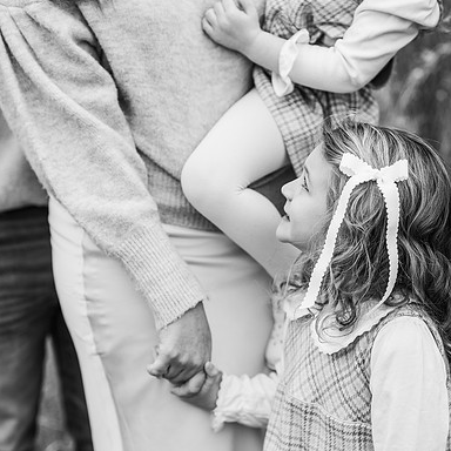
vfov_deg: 16.0
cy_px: 225
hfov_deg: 16.0
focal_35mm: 109
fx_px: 1607
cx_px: 277
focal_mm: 85
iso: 125
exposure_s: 1/320
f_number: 2.5
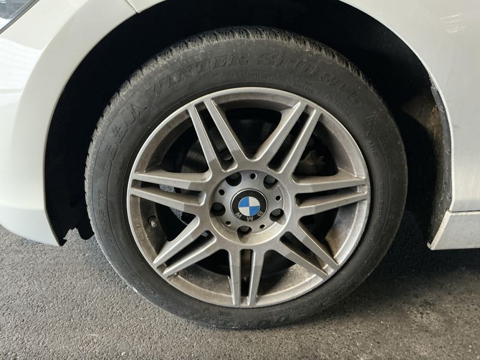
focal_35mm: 28
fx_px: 388
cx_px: 240
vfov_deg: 49.7
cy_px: 180
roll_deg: +0.2
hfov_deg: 63.4
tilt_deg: -22.9
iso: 400
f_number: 1.8
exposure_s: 1/25
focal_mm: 3
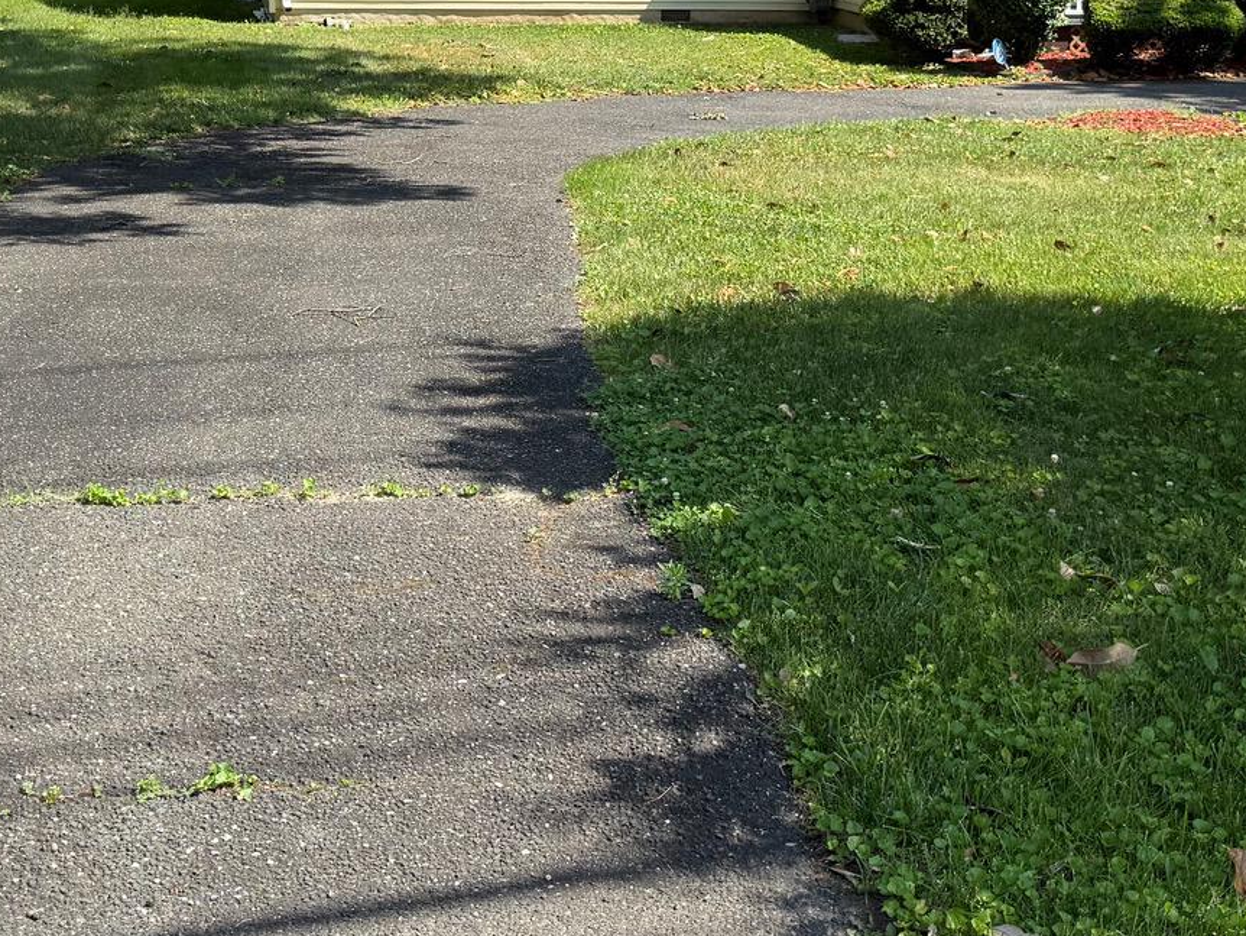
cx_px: 633
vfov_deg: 24.9
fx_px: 2052
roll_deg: -0.7
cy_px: 85
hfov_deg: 33.8
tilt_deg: -6.4
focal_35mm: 57
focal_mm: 6.76
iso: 100
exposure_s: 1/2703
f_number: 1.78
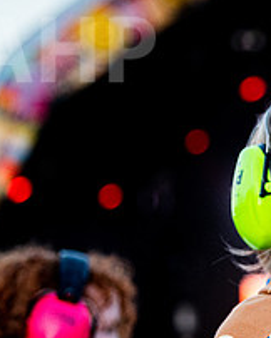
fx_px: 1992
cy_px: 248
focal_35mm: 199
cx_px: 381
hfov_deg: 7.7
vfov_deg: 9.7
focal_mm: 70
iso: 800
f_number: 2.8
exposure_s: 1/1000
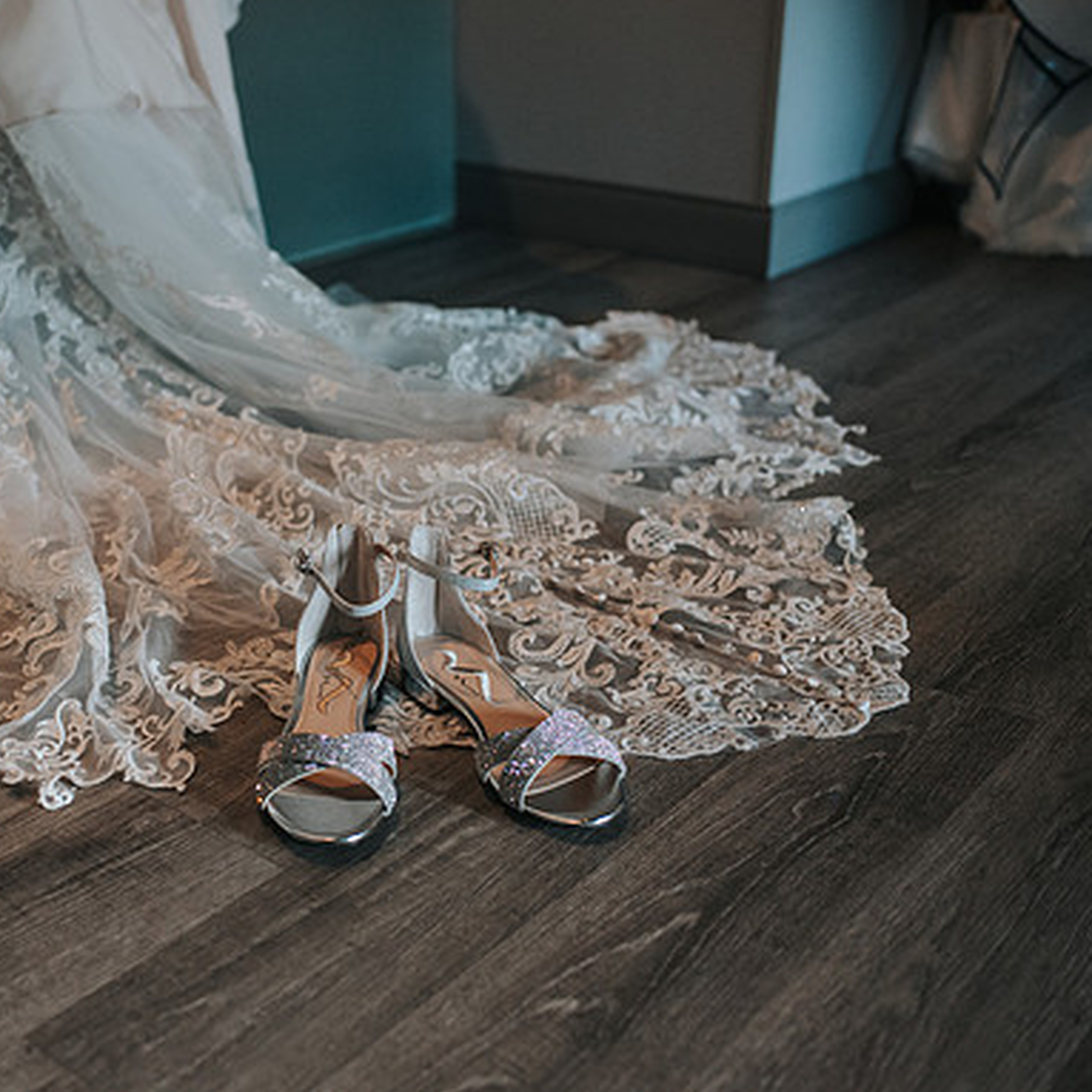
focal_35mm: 45
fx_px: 1606
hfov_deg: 37.0
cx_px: 331
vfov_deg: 37.6
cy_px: 546
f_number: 2.5
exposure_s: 1/640
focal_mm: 35
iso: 3200
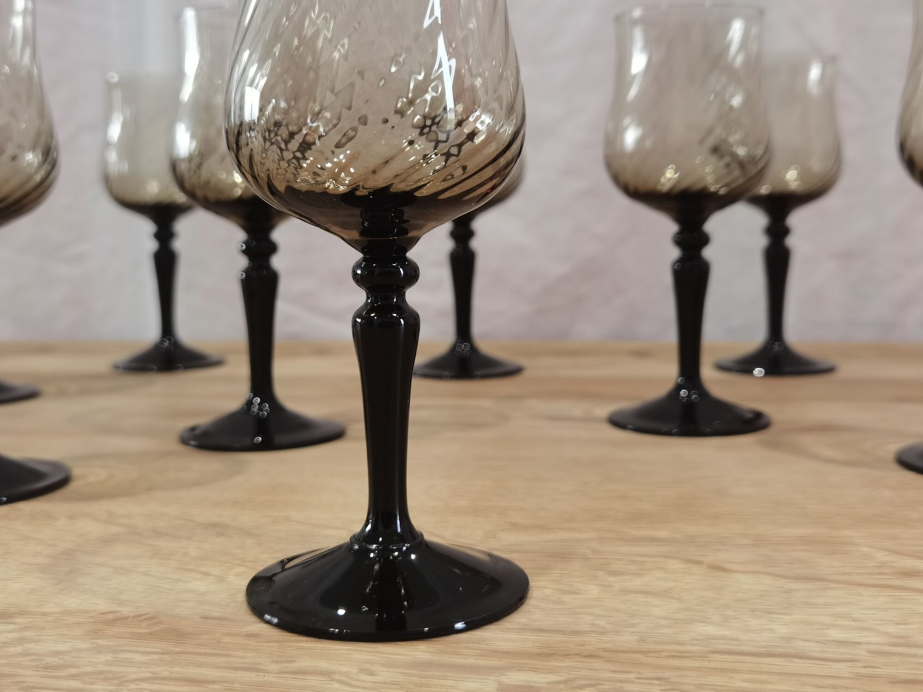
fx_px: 1067
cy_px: 346
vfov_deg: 36.0
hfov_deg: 46.8
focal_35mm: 40
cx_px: 462
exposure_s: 1/50
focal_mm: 6.71
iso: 125
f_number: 1.9
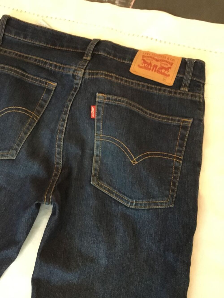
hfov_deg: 45.4
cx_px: 112
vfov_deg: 58.3
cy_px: 149
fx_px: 267
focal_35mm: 31
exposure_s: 1/15
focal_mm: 3.3
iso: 320
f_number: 2.4
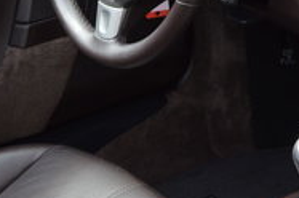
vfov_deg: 9.6
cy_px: 106
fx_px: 1178
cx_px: 285
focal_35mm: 142
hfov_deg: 14.3
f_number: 5.6
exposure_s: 1/125
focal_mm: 23
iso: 200
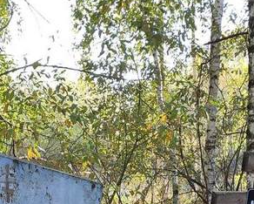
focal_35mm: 89
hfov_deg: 21.5
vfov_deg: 15.6
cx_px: 124
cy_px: 324
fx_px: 669
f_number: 1.75
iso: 125
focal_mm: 4.77
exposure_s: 1/120
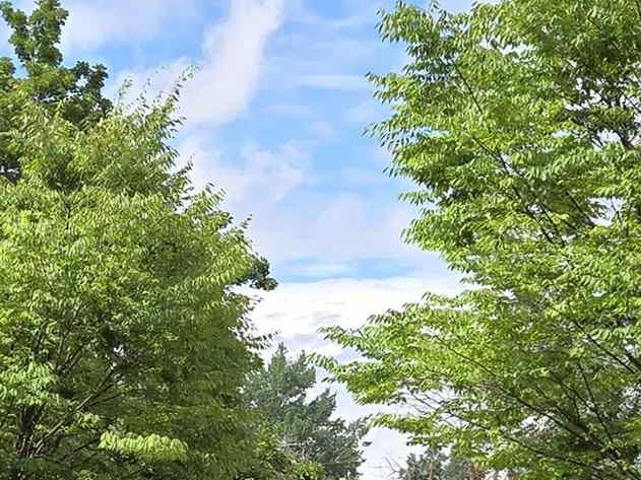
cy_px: 641
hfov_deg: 17.5
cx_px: 146
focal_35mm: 112
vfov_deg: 12.7
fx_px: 2074
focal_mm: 5.4
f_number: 1.8
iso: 25
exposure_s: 1/1272
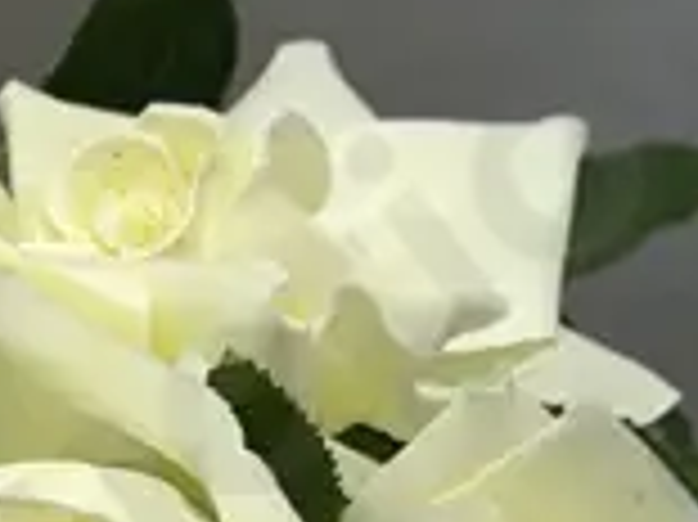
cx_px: -234
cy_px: 765
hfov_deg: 12.0
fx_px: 3204
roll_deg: +0.8
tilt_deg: -32.3
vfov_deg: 9.1
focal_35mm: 159
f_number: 1.78
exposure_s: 1/100
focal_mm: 6.86
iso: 100
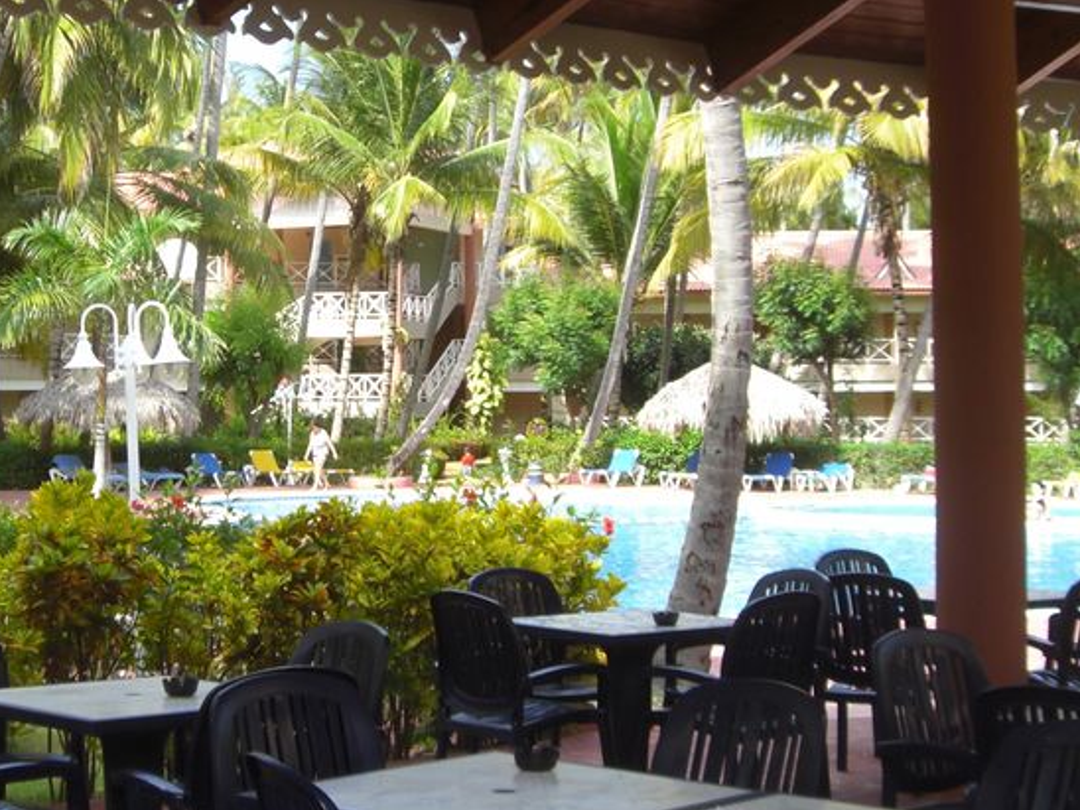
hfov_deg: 27.2
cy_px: 311
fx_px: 2215
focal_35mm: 71
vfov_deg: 20.7
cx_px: 357
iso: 64
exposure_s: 1/320
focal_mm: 6.2
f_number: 2.7
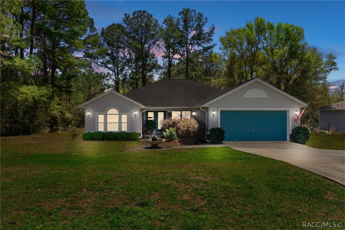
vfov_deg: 53.1
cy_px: 115
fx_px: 230
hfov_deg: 73.8
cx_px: 172
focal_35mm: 24
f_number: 9.5
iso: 320
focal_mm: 16
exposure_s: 1/90
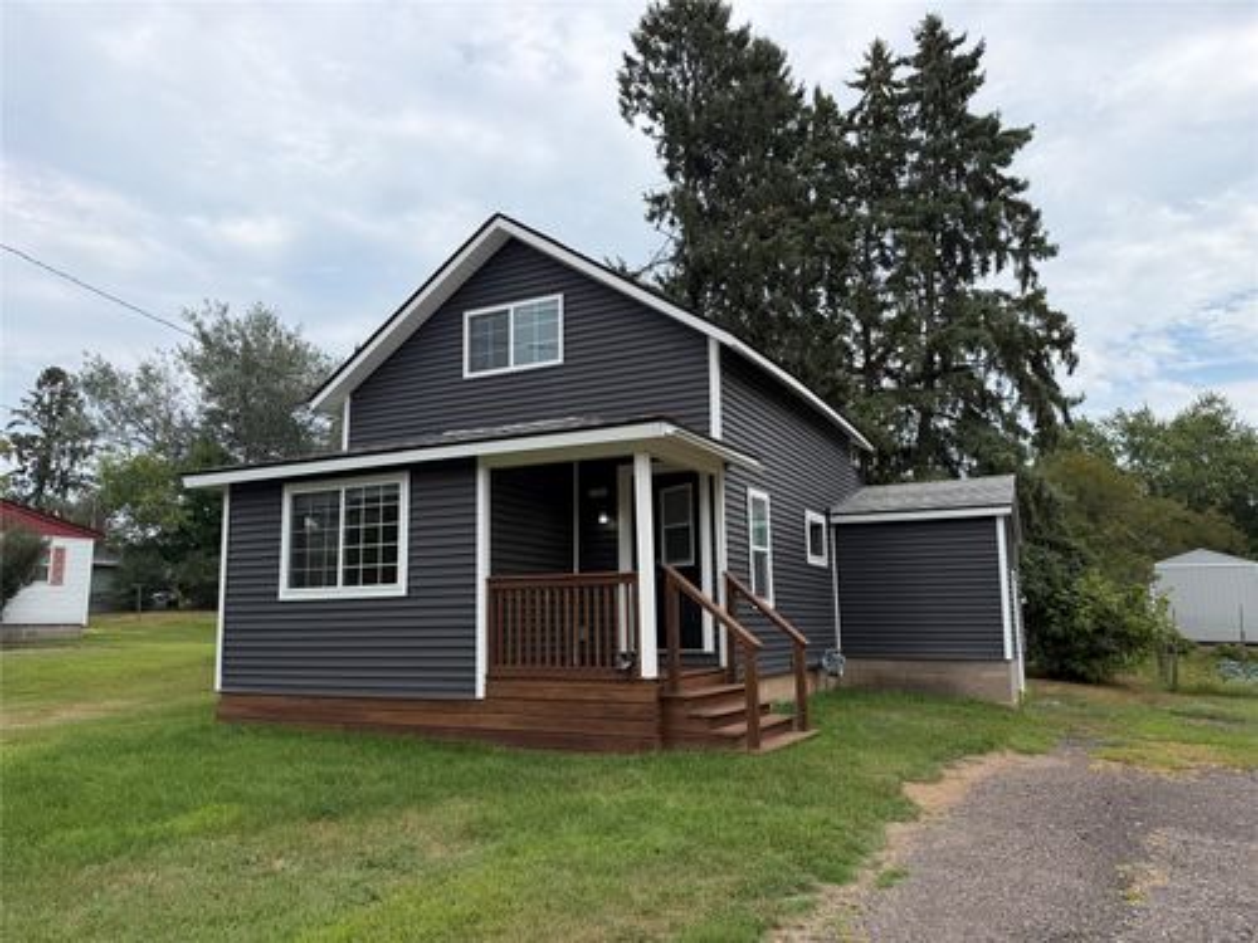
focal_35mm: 24
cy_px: 472
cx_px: 629
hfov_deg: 71.6
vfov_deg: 56.8
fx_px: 872
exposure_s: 1/4405
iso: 80
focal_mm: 6.76
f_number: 1.78
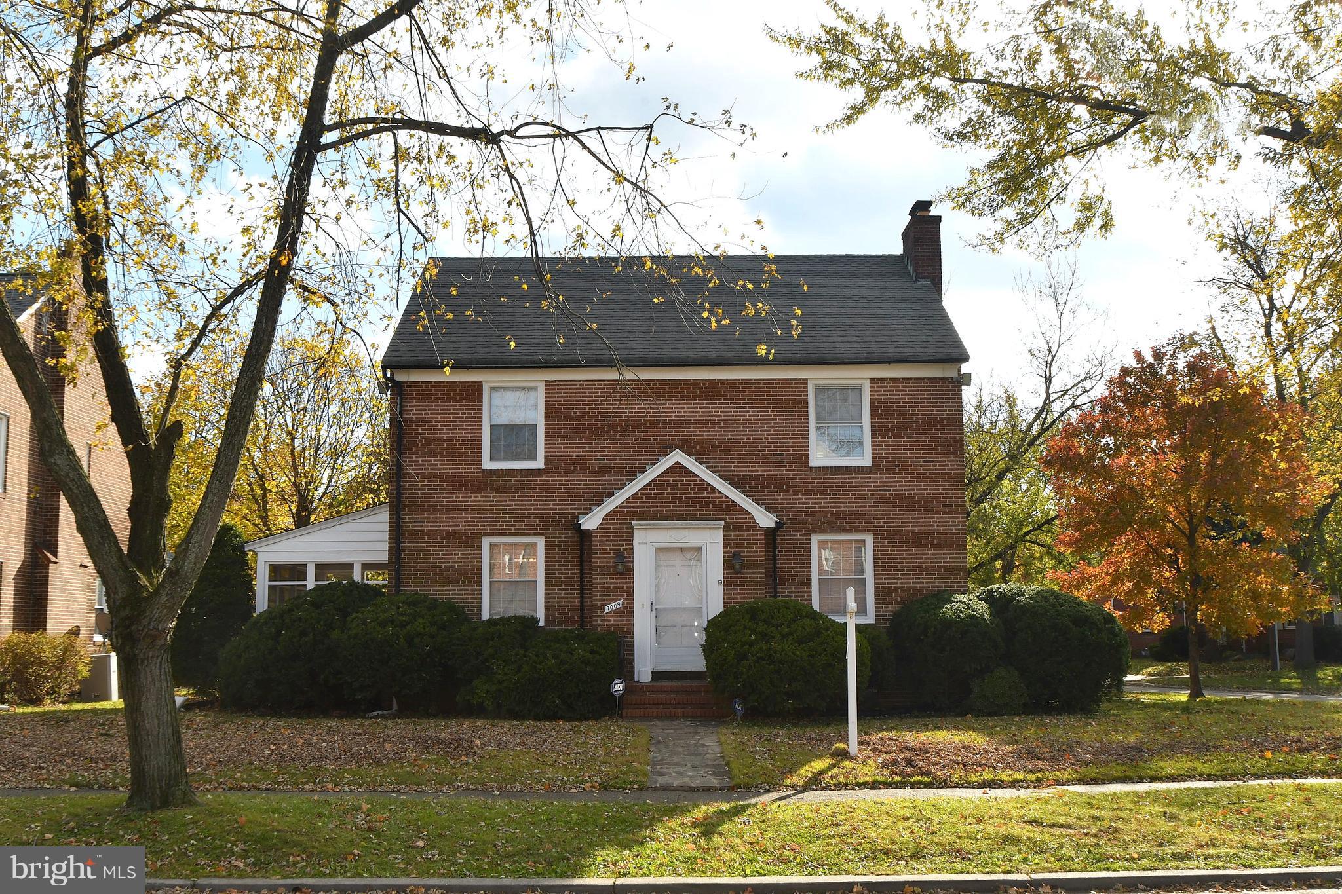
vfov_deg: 36.9
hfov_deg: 53.1
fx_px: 1342
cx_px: 671
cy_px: 447
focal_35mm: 36
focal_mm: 24
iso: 400
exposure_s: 1/160
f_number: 16
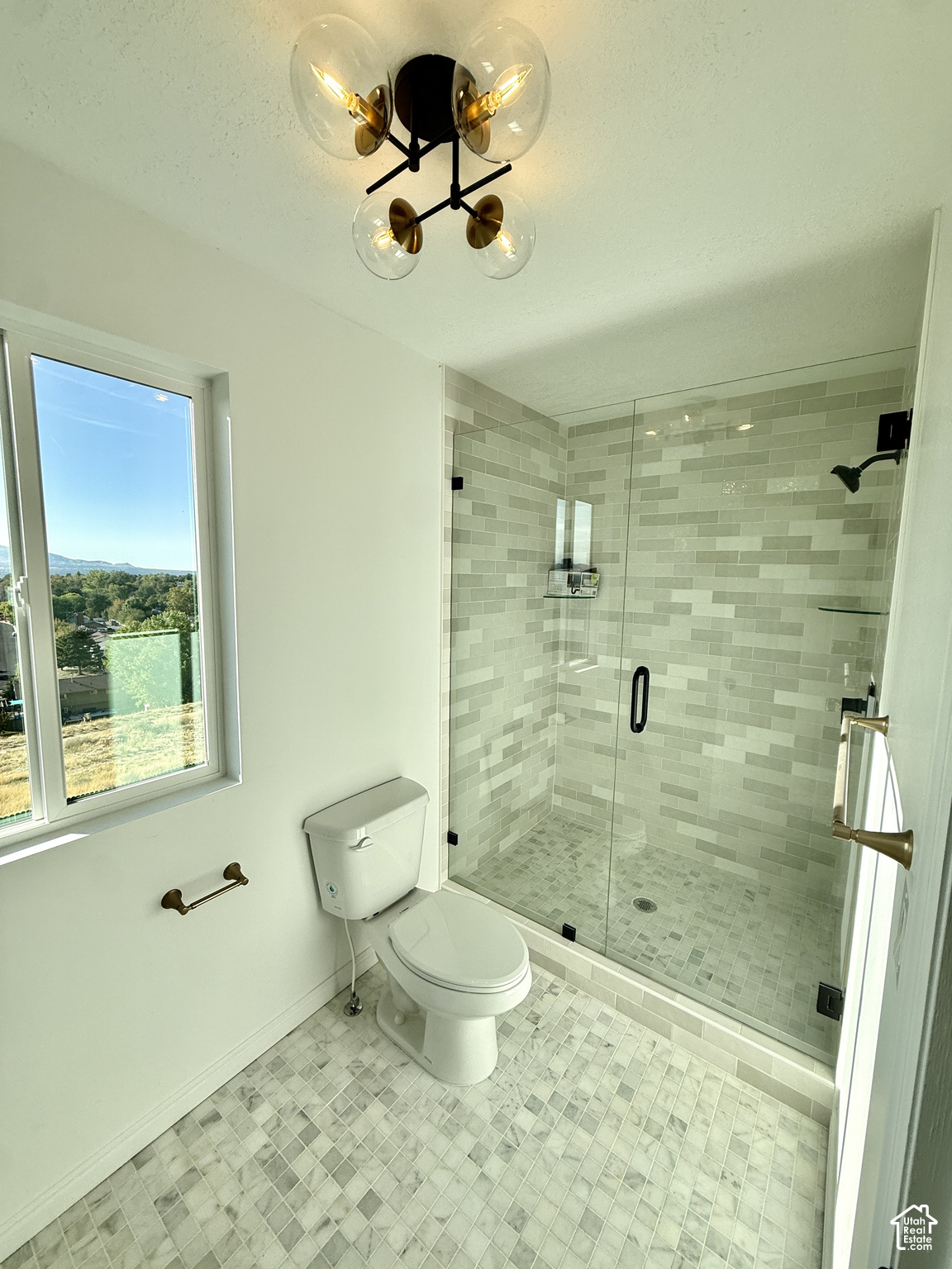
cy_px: 634
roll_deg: -0.7
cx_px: 476
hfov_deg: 85.7
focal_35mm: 14
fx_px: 513
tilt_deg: -6.1
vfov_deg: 102.1
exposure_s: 1/545
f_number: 2.2
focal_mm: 2.22
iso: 64
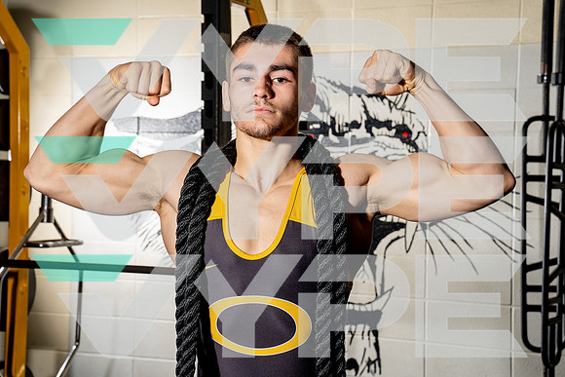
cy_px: 188
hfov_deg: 28.8
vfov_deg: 19.5
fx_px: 1099
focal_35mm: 70
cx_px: 282
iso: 100
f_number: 8
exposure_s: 1/200
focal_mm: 70
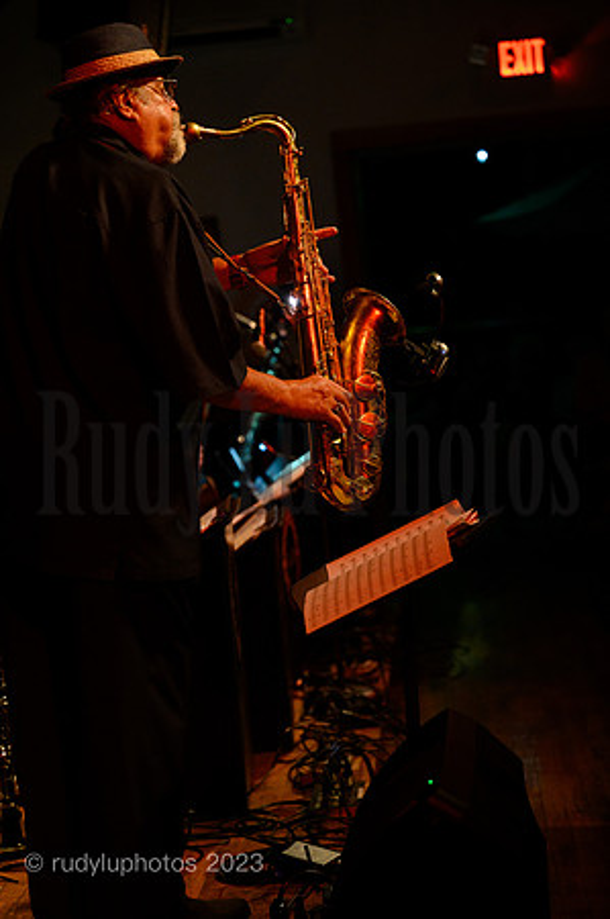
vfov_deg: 27.0
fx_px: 1911
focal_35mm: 75
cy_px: 460
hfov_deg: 18.1
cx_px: 305
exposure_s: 1/200
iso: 6400
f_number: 3.2
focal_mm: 75
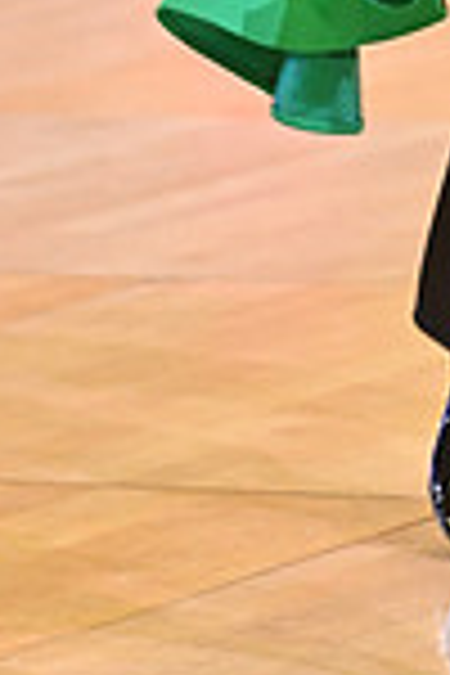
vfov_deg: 4.1
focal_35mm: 503
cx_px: 349
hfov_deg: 2.7
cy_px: -436
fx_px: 9431
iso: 4000
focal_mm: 130
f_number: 5
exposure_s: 1/400
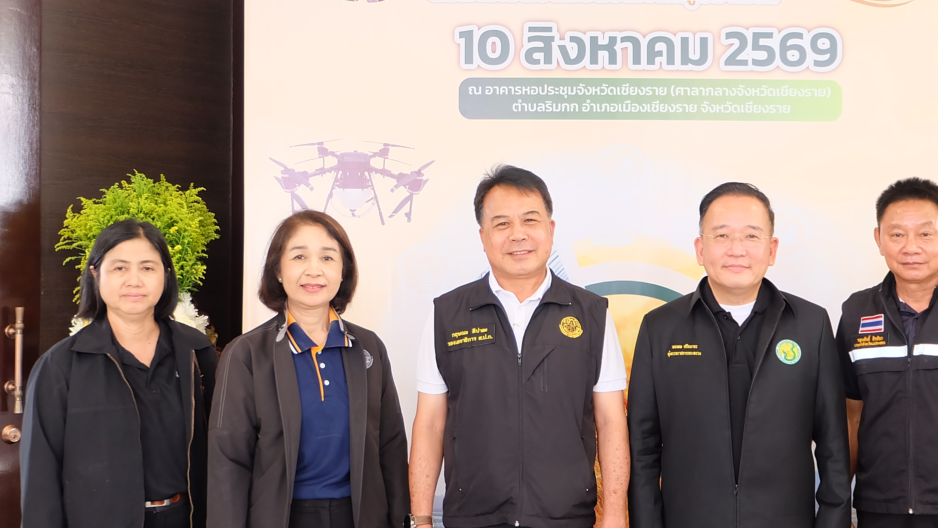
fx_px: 1343
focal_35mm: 54
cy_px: 282
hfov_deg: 38.2
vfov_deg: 22.2
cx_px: 599
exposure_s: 1/30
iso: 640
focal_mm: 19.2
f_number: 3.8
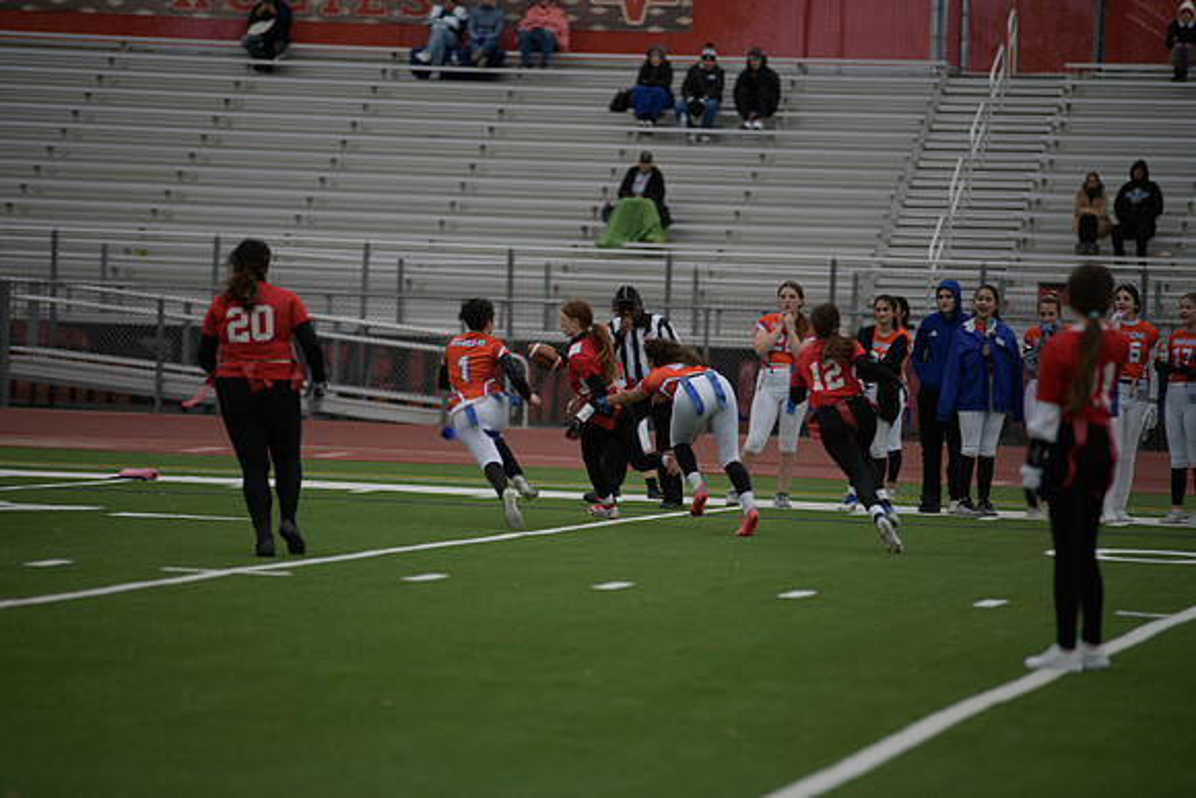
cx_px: 598
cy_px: 399
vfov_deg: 6.9
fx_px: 6646
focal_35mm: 200
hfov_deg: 10.3
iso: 90
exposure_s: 1/200
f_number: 2.8
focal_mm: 200
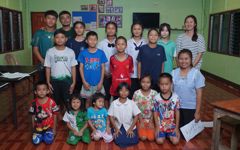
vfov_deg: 36.3
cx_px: 120
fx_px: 229
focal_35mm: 35
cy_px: 69
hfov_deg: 55.3
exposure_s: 1/100
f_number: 5.6
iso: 2500
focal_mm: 34
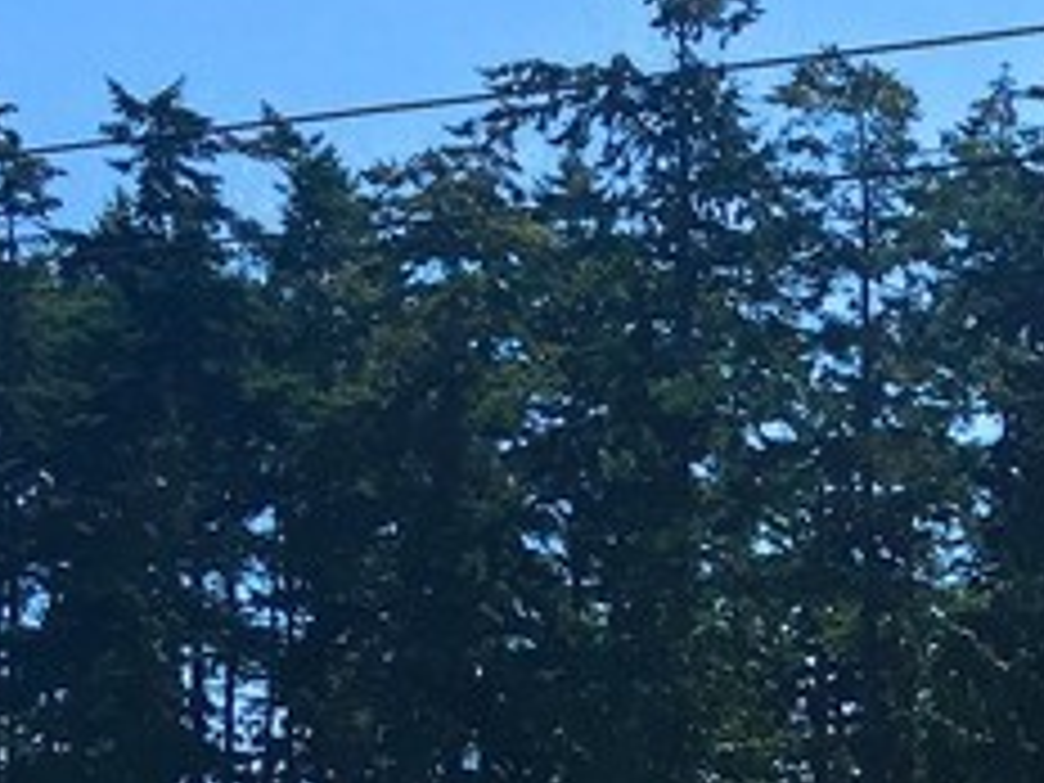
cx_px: 1872
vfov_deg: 10.9
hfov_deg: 13.8
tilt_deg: +1.9
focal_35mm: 128
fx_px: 3860
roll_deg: -1.3
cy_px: 1382
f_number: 2.2
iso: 32
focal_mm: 4.15
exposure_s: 1/1464
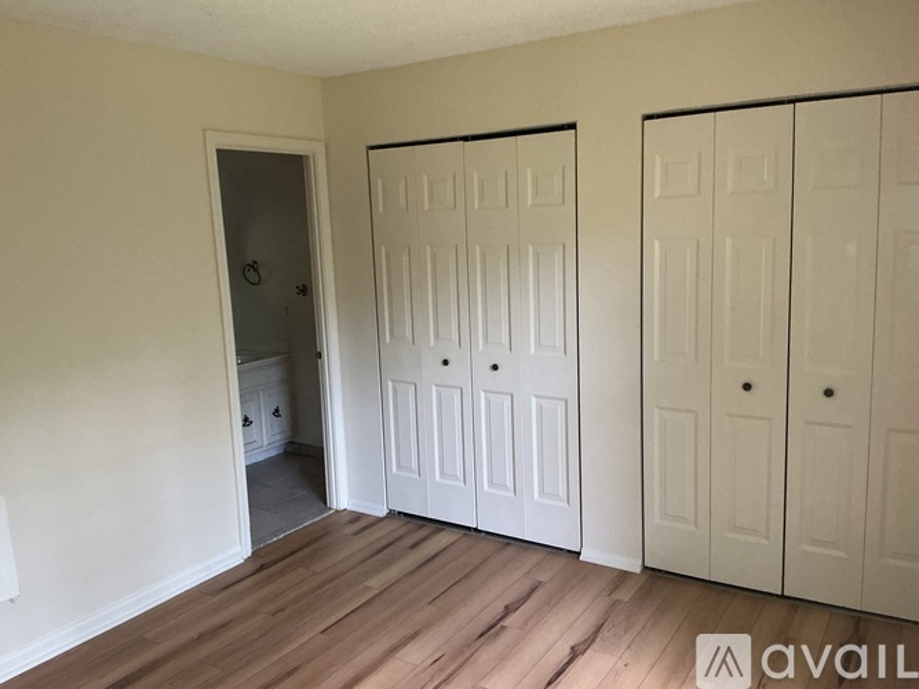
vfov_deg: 48.2
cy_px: 344
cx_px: 460
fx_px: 770
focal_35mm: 29
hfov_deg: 61.7
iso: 160
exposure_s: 1/50
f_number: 1.8
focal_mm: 3
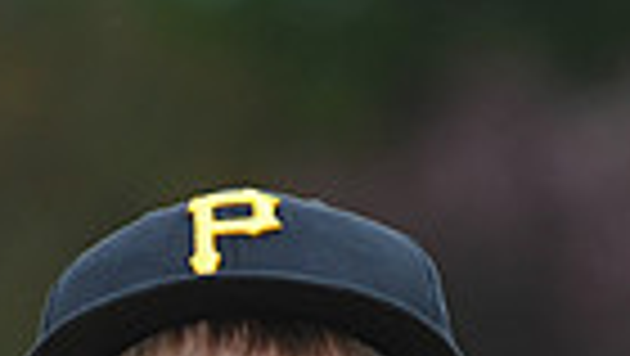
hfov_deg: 2.7
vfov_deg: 1.5
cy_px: 793
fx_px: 13408
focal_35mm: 802
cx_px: 238
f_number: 5.6
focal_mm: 185
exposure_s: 1/400
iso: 400
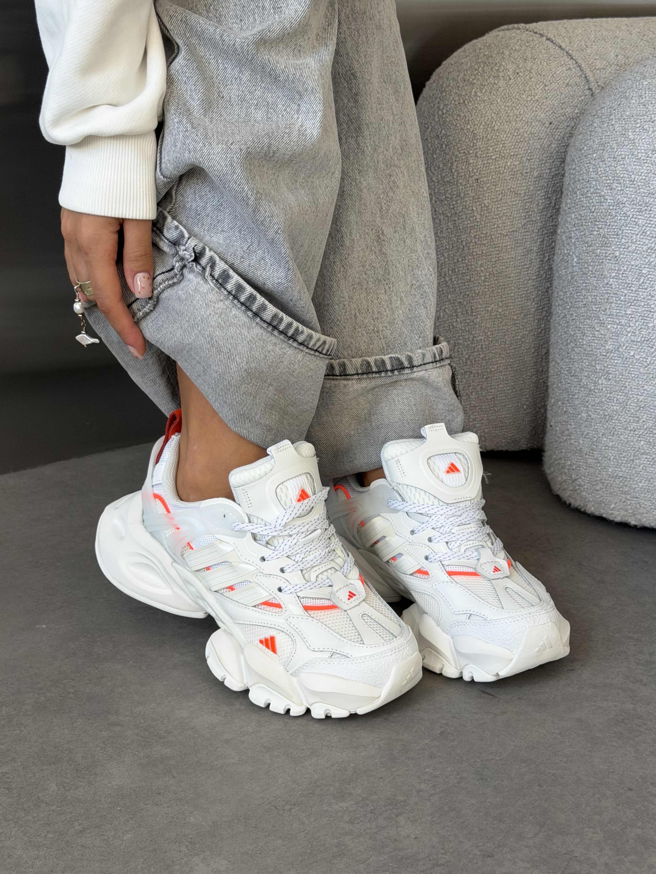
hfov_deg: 30.3
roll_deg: -0.1
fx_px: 1213
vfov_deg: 39.7
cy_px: 437
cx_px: 328
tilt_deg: -18.4
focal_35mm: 48
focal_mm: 6.76
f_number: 1.78
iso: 50
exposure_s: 1/182
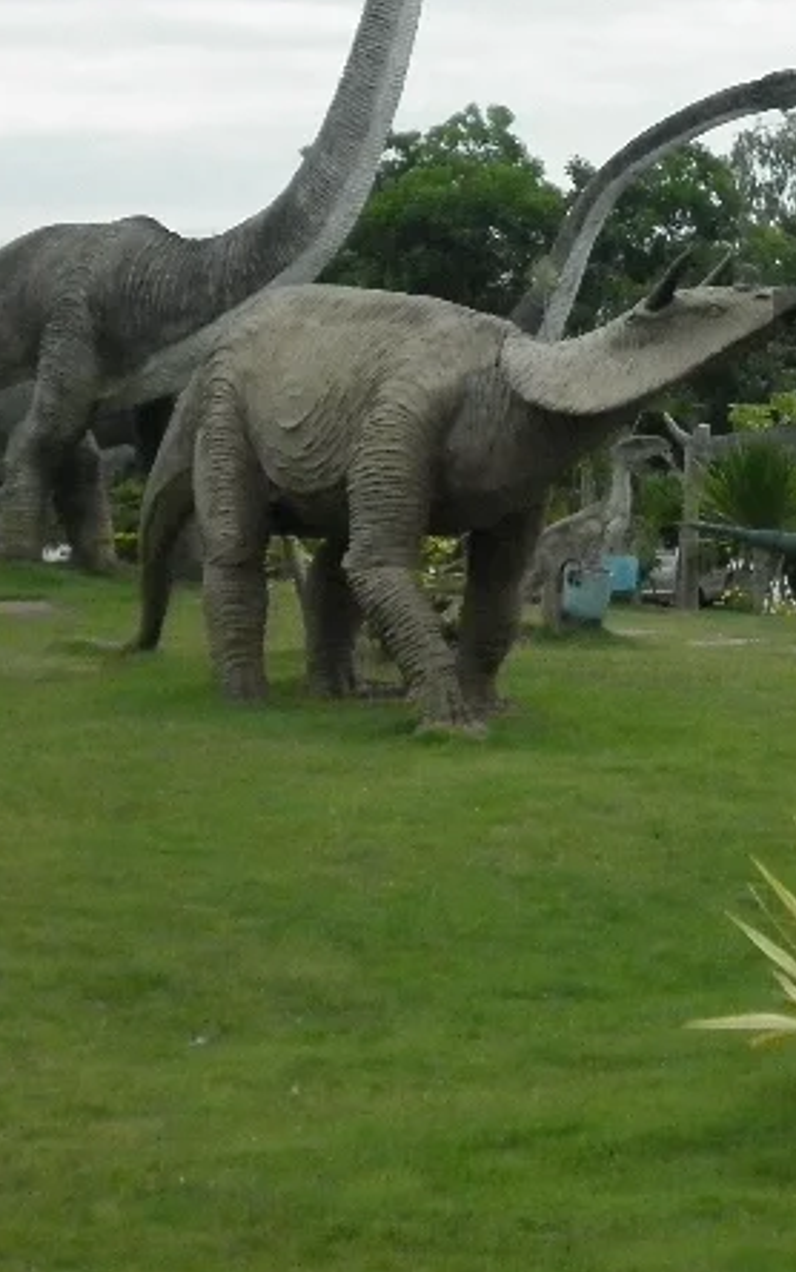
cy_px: 215
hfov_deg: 14.7
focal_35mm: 88
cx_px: 716
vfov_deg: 23.1
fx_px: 3051
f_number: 8
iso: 400
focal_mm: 6.5
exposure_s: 1/1000
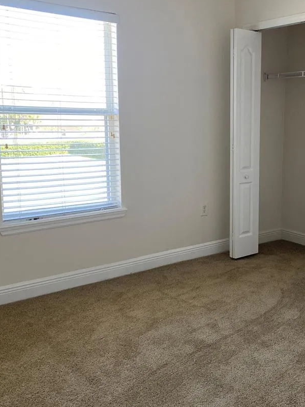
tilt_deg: -7.6
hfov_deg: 36.0
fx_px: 458
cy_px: 193
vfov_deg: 47.8
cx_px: 226
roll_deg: -0.6
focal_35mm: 39
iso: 125
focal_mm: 4.25
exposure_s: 1/121
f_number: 1.8
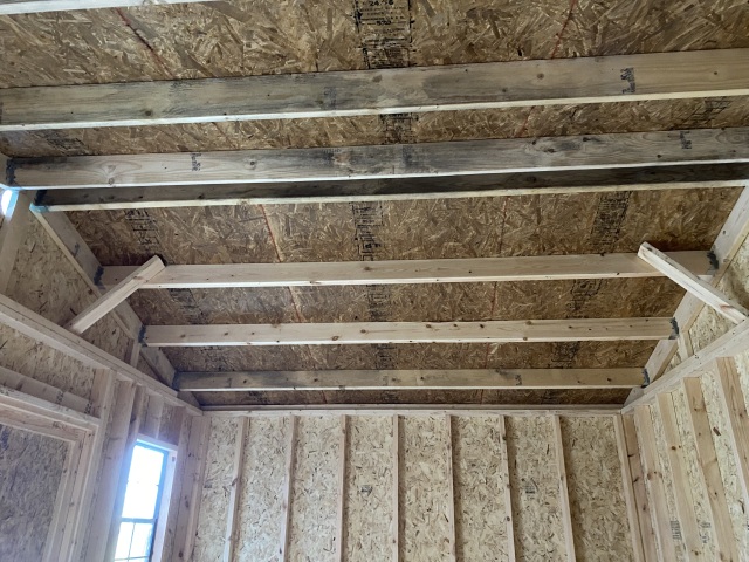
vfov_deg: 53.1
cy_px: 281
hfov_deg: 67.3
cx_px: 374
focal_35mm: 26
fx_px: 563
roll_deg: +0.0
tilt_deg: +23.3
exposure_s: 1/30
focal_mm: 4.25
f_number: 1.8
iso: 640
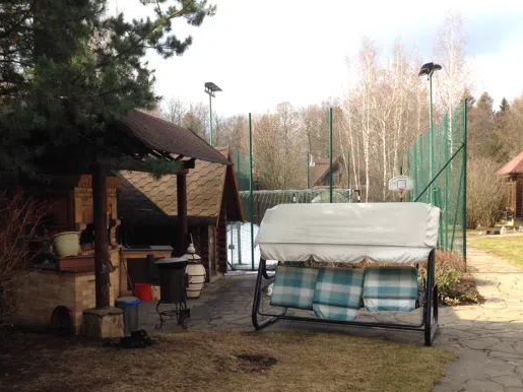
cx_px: 200
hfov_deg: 45.4
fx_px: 619
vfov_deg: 35.0
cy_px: 243
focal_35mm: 41
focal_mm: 4.12
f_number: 2.4
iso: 50
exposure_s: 1/414
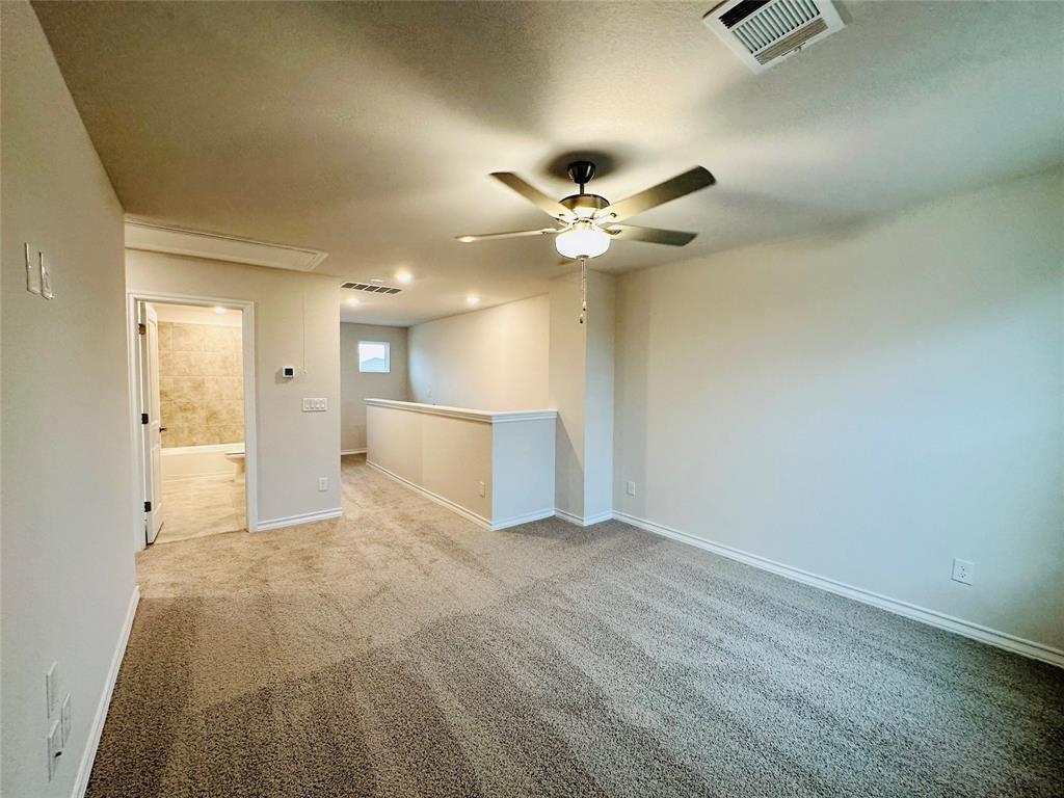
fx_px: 430
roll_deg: +0.0
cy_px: 399
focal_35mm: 14
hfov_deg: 102.1
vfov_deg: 85.7
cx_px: 532
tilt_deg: -3.1
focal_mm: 2.22
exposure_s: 1/120
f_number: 2.2
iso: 250
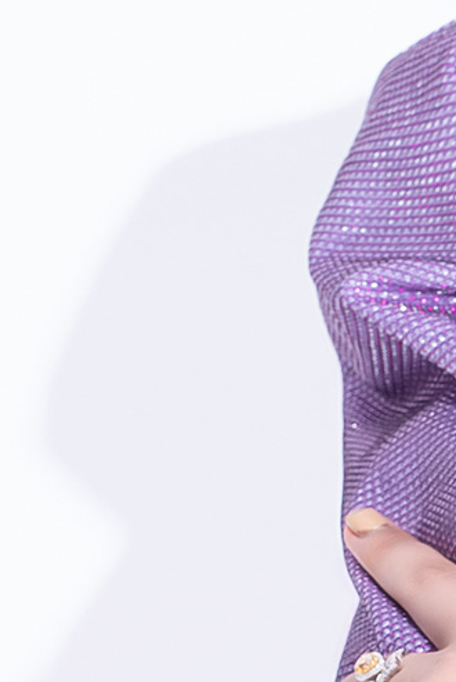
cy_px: 770
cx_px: 1017
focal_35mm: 303
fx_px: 5749
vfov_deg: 6.8
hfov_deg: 4.5
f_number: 8
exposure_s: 1/100
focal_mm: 50
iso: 100
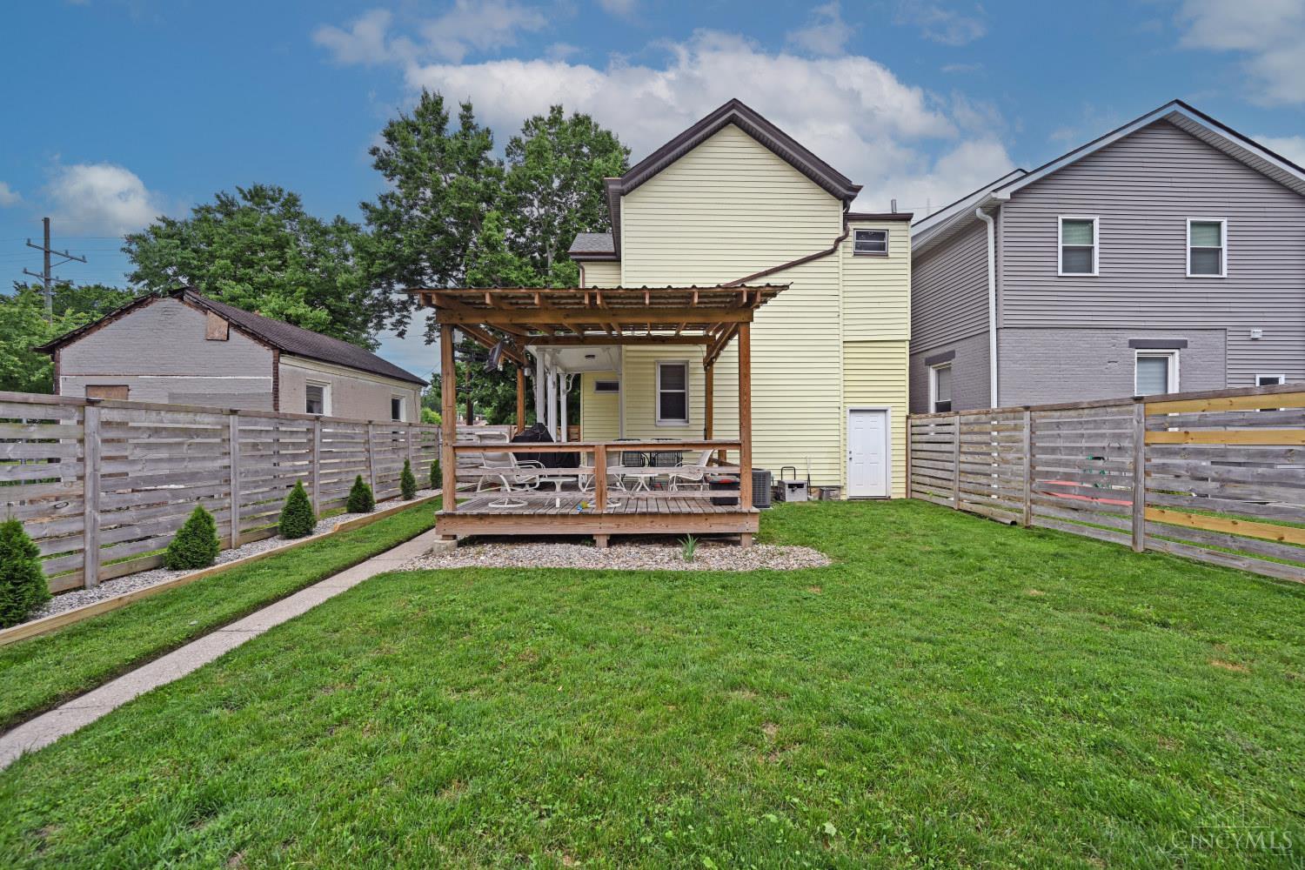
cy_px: 435
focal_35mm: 14
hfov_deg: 104.3
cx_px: 652
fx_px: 507
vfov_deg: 81.2
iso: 110
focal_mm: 14
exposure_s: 1/250
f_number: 5.6
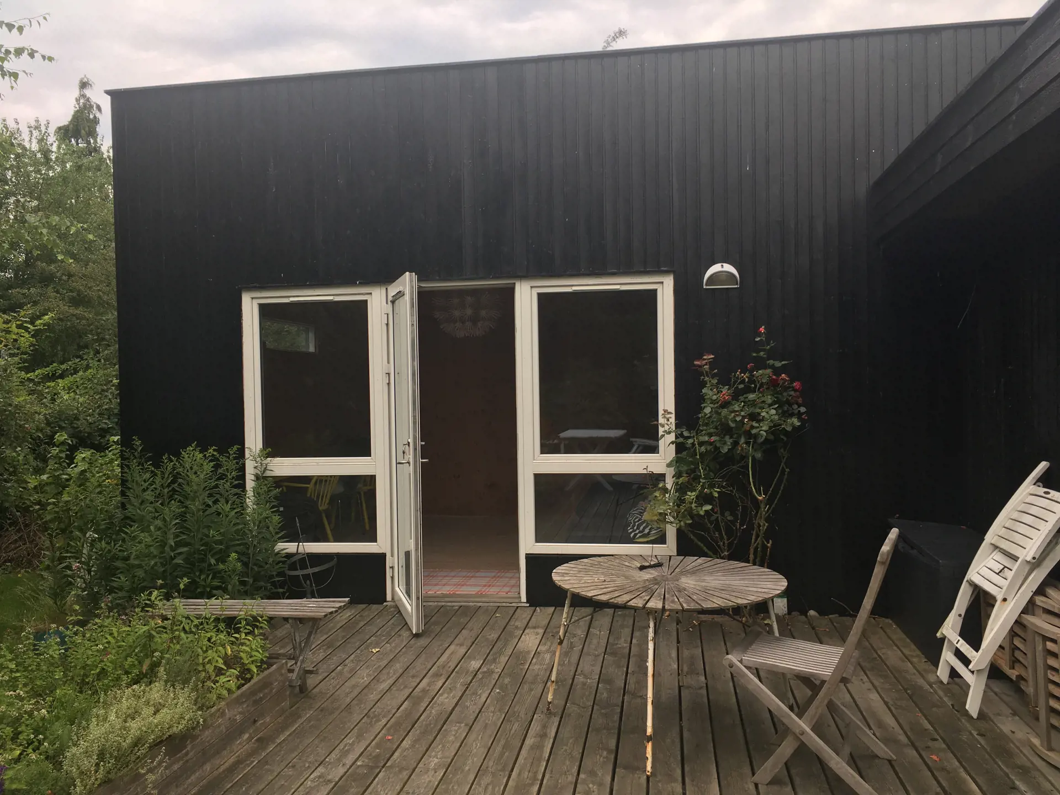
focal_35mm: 29
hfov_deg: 61.7
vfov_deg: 48.2
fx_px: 888
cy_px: 398
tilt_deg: -1.7
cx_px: 530
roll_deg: +0.9
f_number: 2.2
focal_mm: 4.15
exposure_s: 1/152
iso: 25
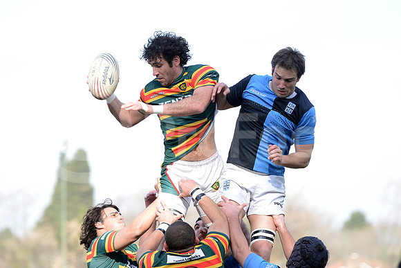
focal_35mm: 135
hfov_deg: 15.2
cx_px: 200
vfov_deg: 10.2
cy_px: 134
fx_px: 1504
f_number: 2.8
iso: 250
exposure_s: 1/640
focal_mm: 135
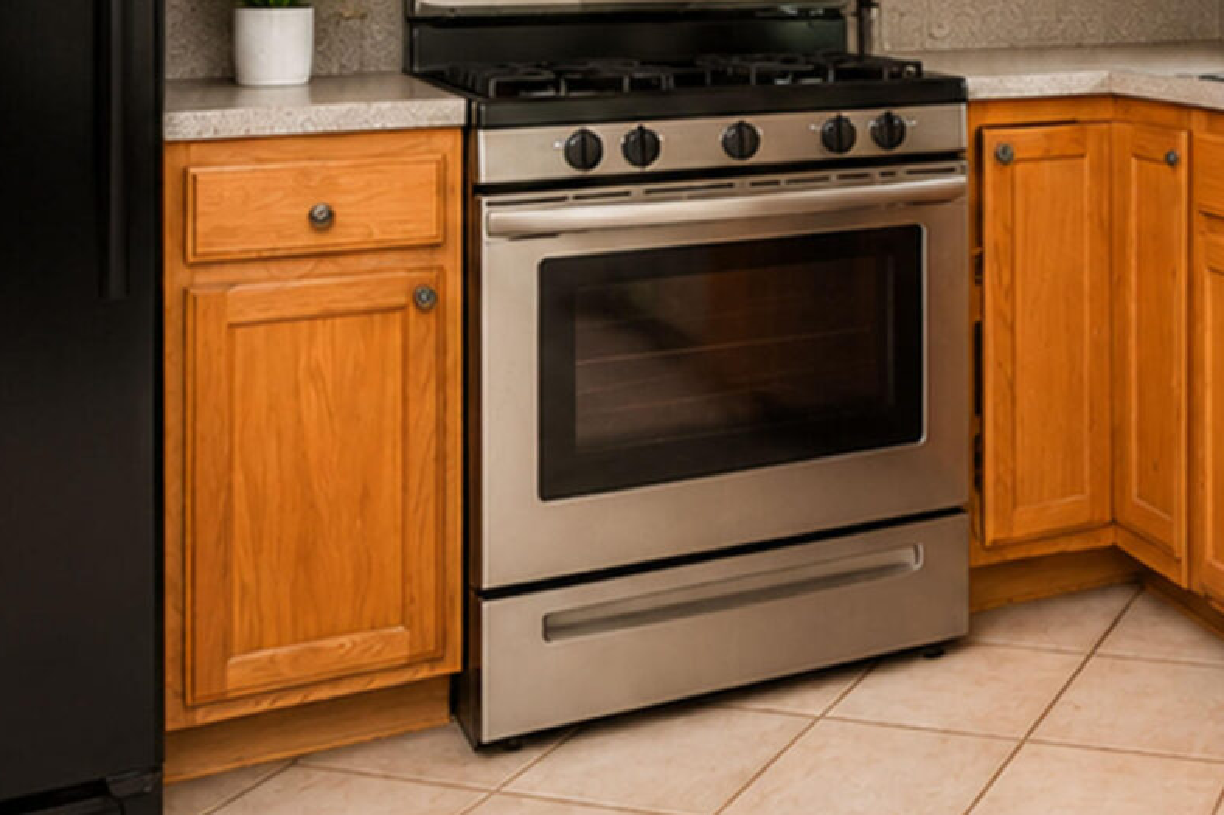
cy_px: -55
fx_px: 1768
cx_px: 1212
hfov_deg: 34.8
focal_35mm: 52
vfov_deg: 24.4
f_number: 4
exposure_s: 1/25
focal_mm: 16
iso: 64
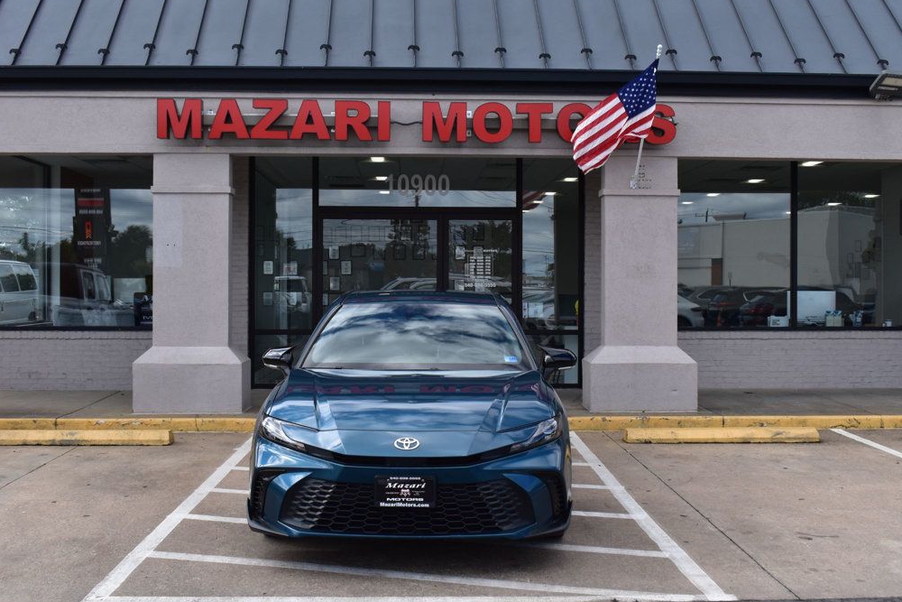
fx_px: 1077
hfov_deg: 45.4
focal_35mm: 43
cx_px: 461
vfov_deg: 31.2
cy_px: 295
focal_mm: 28
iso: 400
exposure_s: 1/320
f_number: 10
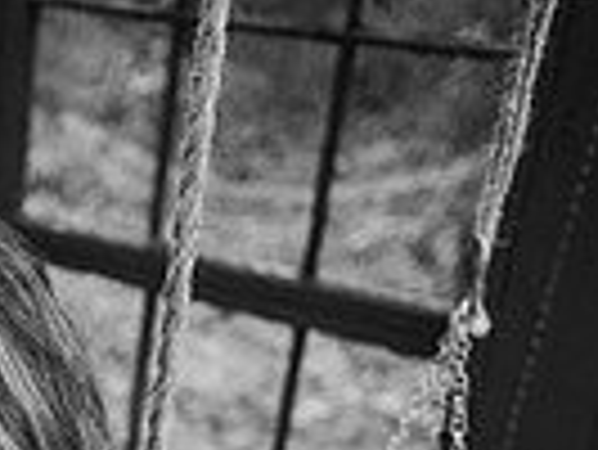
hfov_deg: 23.4
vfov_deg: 17.6
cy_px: 598
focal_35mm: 78
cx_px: -63
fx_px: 1349
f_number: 2.2
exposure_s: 1/320
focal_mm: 24
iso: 400
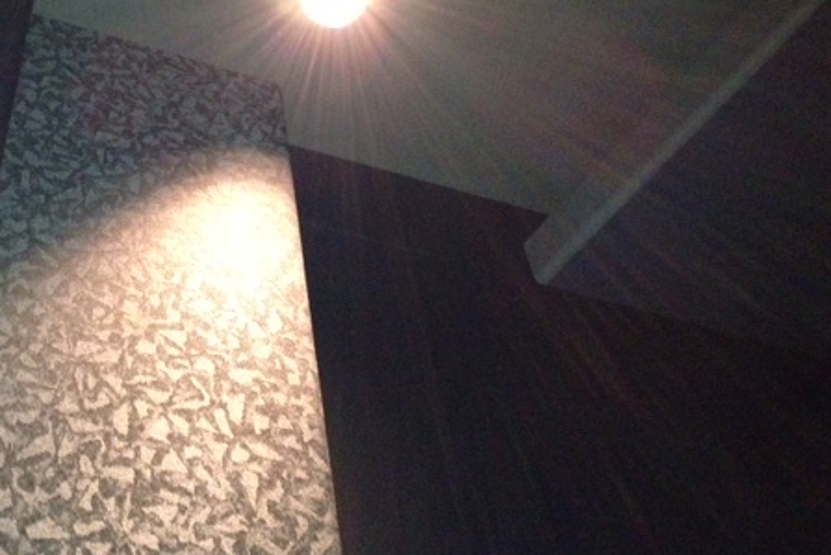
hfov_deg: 37.9
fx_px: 1201
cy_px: 143
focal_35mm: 52
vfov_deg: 25.7
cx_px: 293
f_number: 2.4
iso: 800
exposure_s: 1/16
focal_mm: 4.28
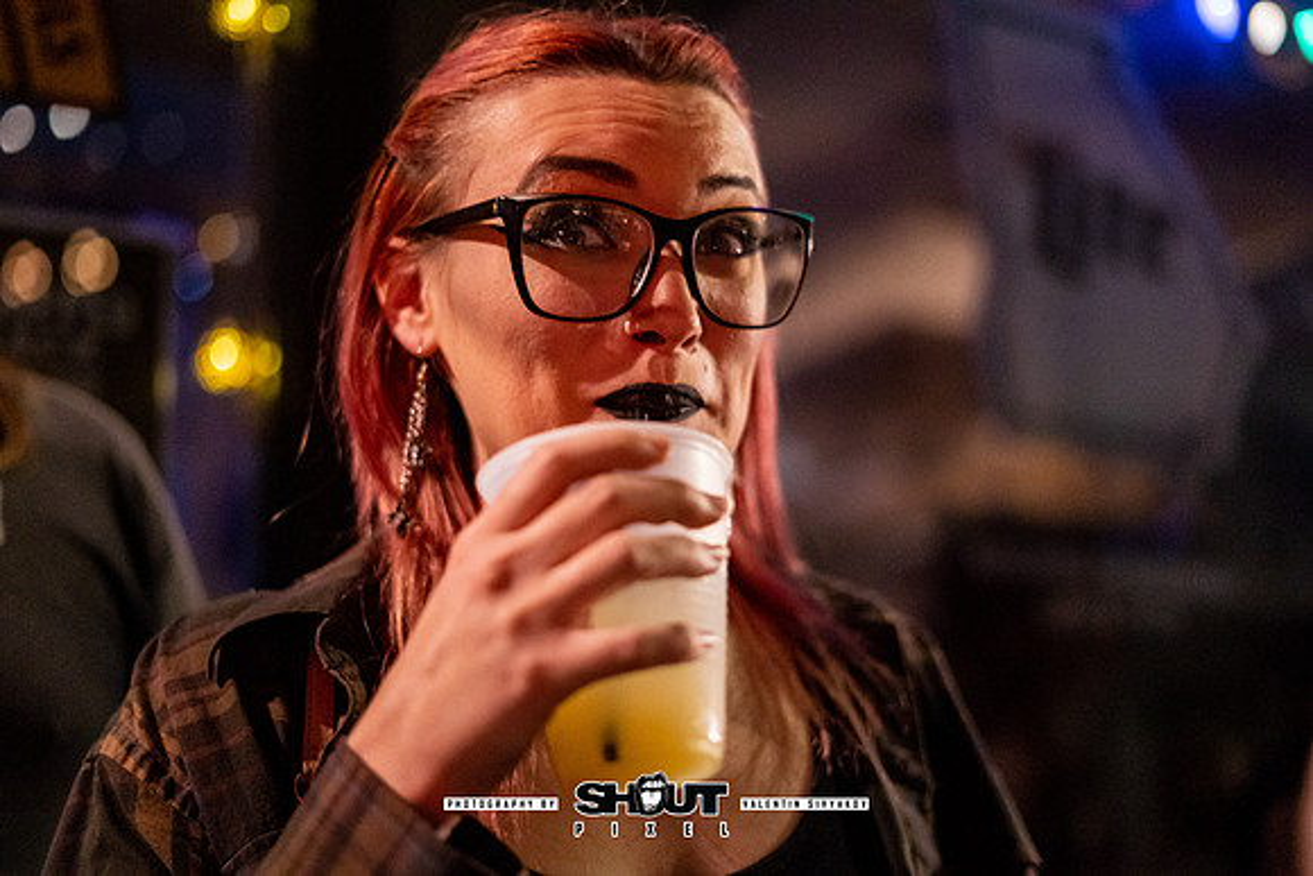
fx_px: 1824
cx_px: 656
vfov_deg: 27.0
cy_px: 438
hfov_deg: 39.6
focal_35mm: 50
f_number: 1.8
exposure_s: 1/200
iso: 3200
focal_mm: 50
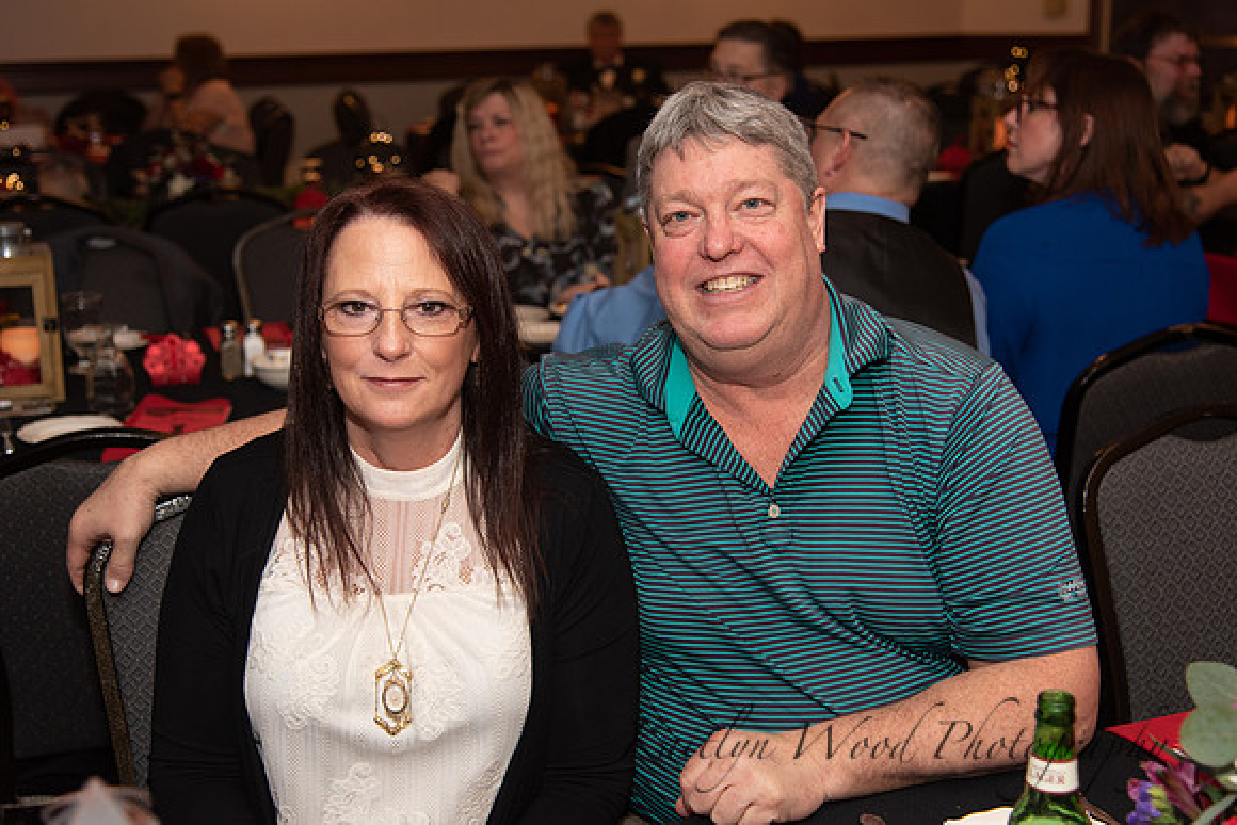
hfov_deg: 41.1
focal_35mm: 48
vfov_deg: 28.1
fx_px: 1650
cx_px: 618
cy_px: 412
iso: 800
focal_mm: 48
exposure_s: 1/200
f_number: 4
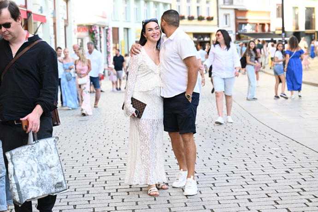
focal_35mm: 85
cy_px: 106
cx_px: 159
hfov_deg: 23.9
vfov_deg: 16.1
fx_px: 751
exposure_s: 1/800
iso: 1250
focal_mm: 85
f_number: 4.5
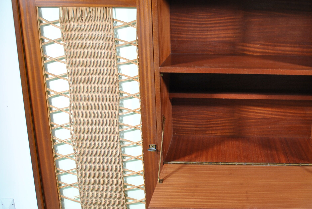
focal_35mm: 51
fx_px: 443
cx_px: 233
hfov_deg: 37.9
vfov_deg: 26.5
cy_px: 132
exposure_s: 1/13
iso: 200
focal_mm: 22
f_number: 5
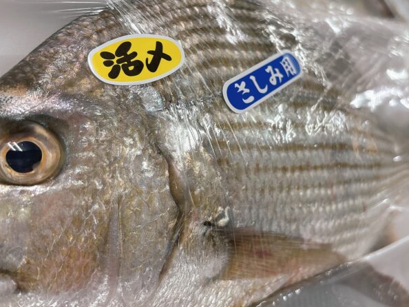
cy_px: 114
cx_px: 226
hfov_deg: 44.7
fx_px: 496
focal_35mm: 42
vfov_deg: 34.2
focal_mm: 5.96
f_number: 1.6
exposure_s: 1/120
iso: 100
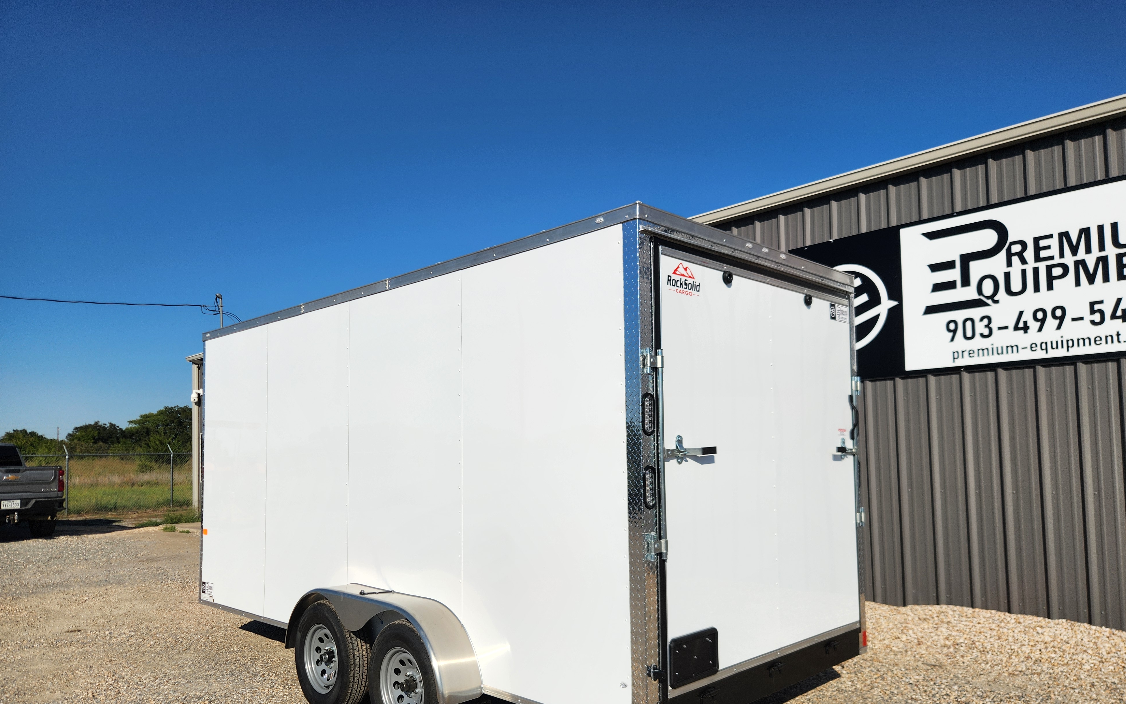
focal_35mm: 25
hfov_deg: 72.5
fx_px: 767
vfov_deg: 49.0
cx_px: 575
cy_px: 424
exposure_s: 1/4337
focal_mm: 5.4
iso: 20
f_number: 1.8
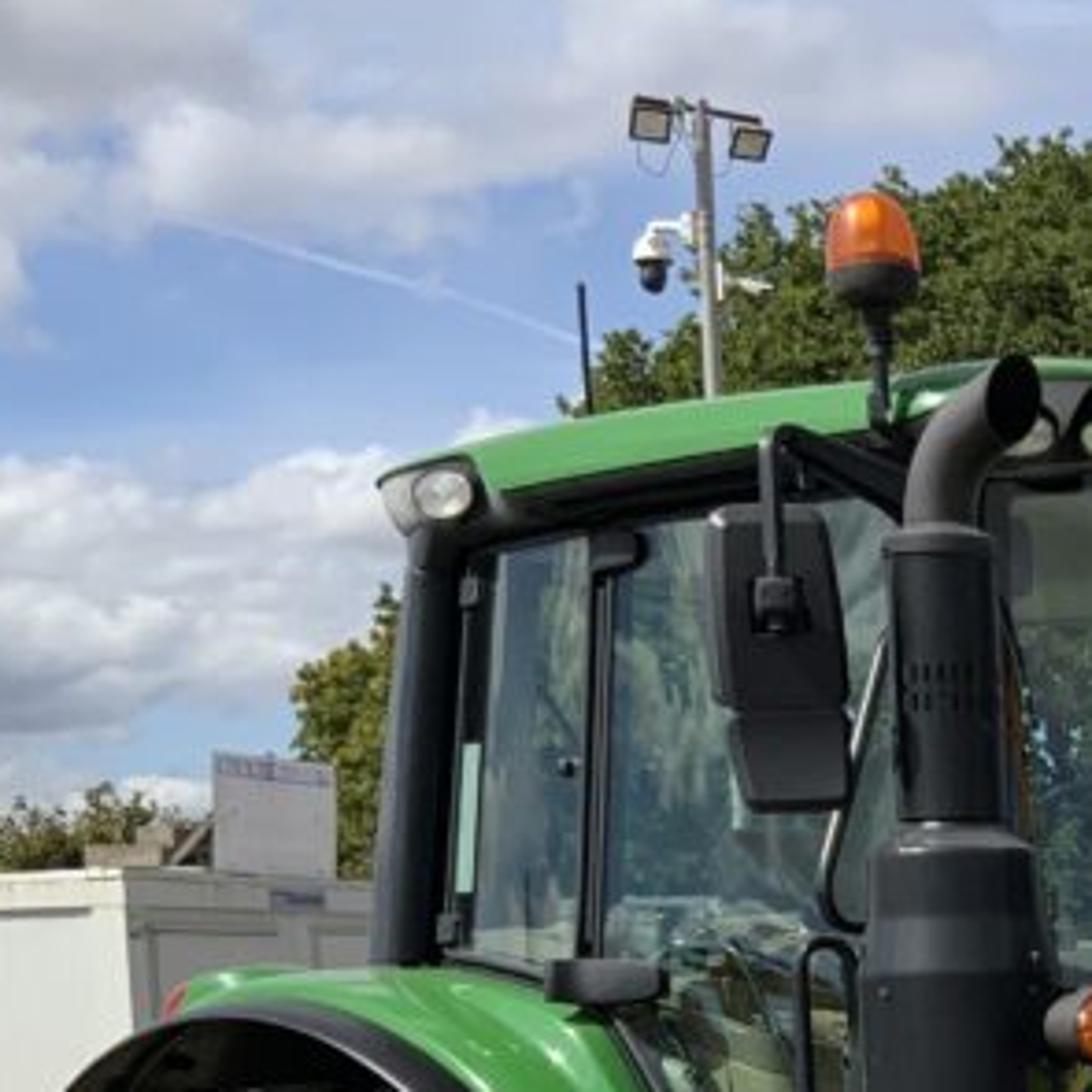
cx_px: 1551
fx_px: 3176
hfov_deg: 17.8
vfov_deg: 18.6
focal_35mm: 89
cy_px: 1277
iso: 16
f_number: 1.8
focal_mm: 3
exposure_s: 1/2427
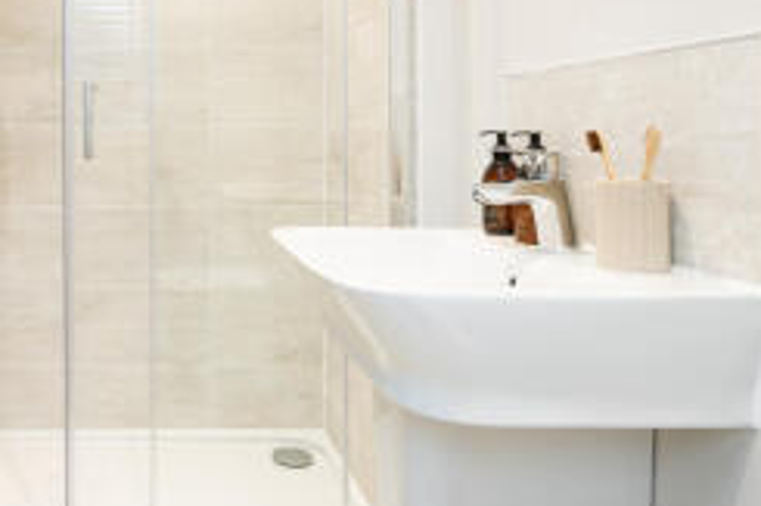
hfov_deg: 53.1
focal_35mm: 33
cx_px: 143
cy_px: 126
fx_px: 697
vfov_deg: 38.9
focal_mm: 17
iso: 200
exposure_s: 1/5
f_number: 8
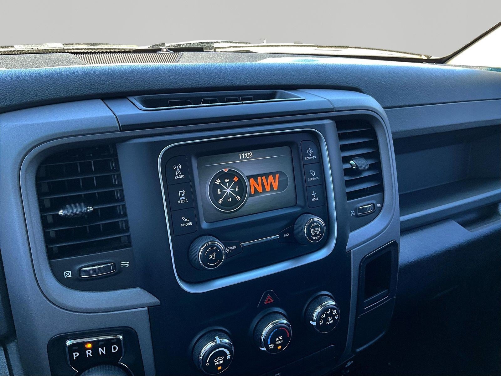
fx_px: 420
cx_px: 250
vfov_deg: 48.2
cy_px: 188
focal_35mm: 29
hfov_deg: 61.7
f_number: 1.8
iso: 64
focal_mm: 3
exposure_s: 1/92
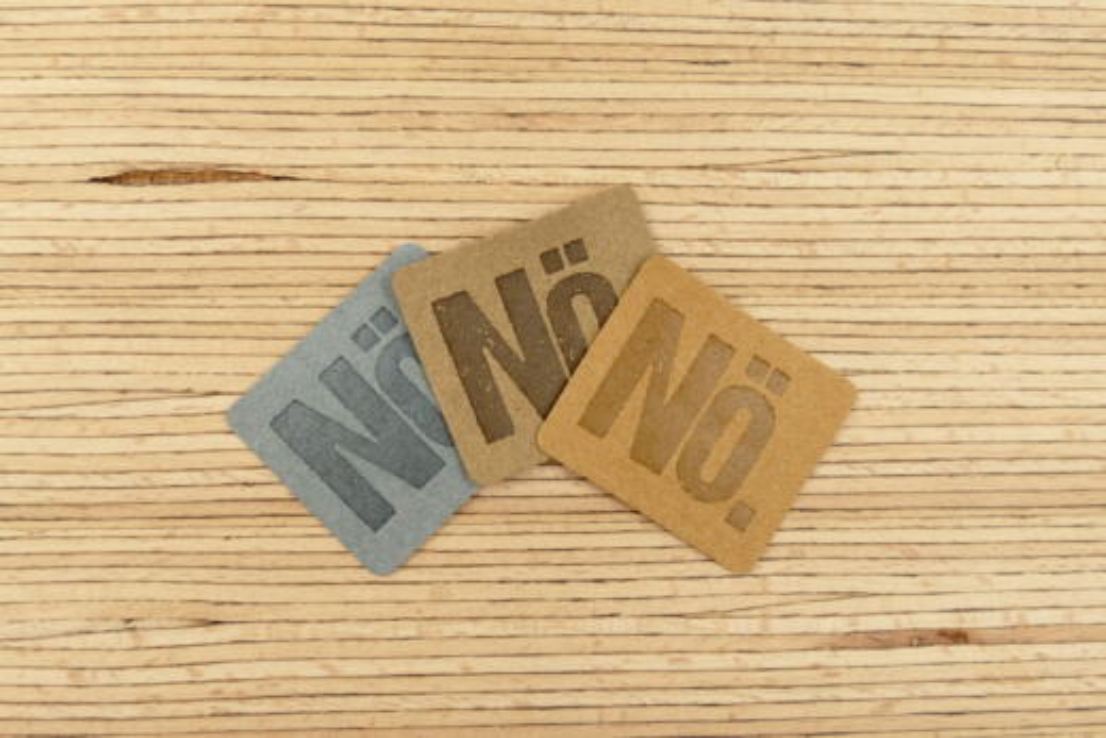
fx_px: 1168
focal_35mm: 38
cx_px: 553
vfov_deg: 35.1
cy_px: 369
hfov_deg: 50.7
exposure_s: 1/80
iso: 160
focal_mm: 13.7
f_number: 3.2
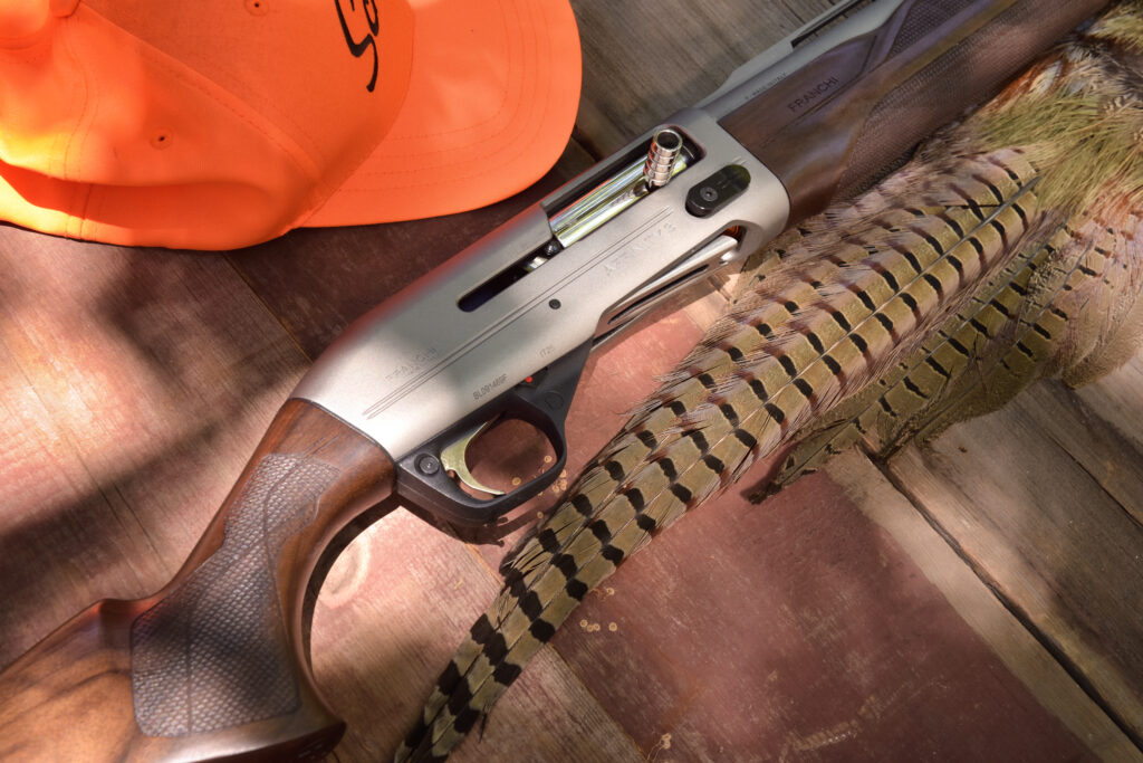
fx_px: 1905
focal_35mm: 60
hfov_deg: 33.4
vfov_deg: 22.6
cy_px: 382
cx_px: 572
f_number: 11
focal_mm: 60
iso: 400
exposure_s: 1/80
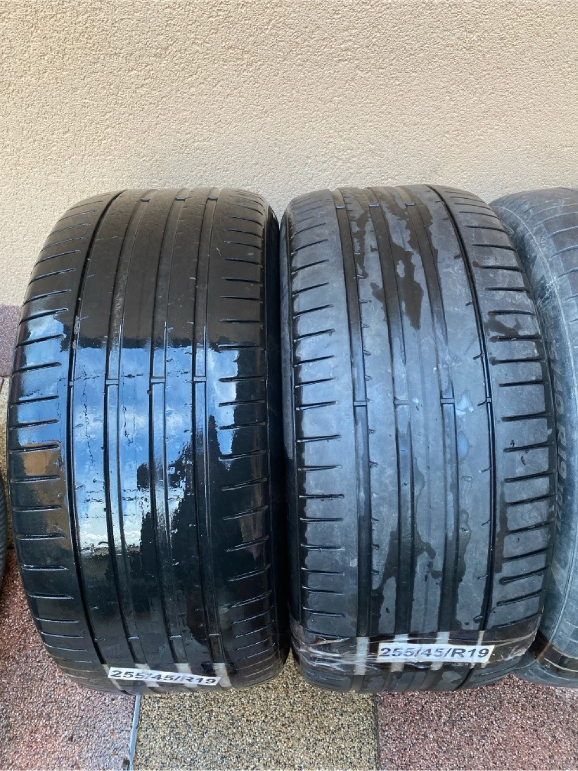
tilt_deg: -55.2
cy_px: 386
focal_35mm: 26
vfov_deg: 67.3
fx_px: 579
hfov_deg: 53.0
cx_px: 289
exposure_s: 1/121
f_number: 1.8
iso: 125
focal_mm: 4.25
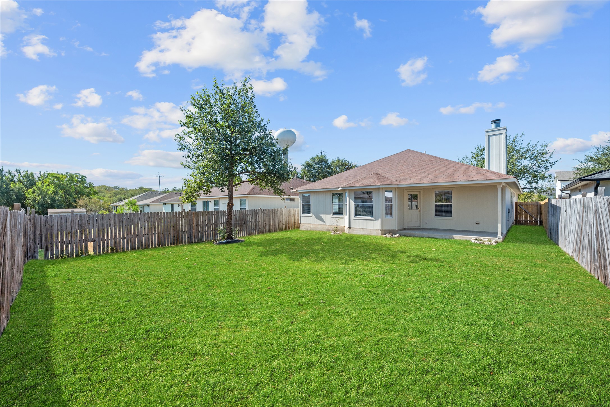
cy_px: 204
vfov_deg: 81.2
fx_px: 237
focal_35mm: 14
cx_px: 305
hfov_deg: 104.3
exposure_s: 1/100
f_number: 8
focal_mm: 14
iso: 250
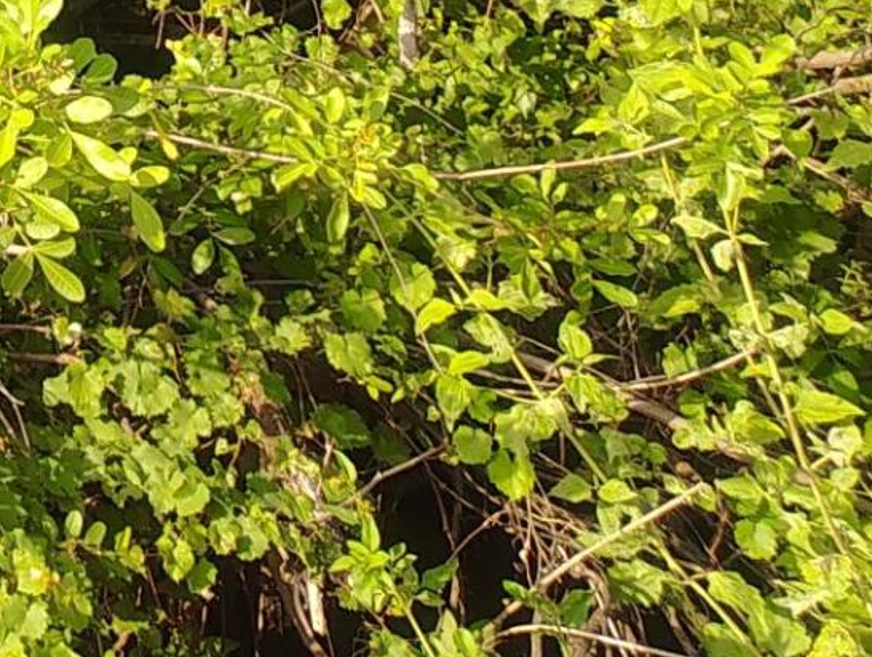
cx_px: -1239
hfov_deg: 12.3
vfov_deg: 10.3
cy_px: -887
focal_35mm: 126
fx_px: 3178
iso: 119
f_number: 1.8
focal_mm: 5.56
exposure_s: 1/200
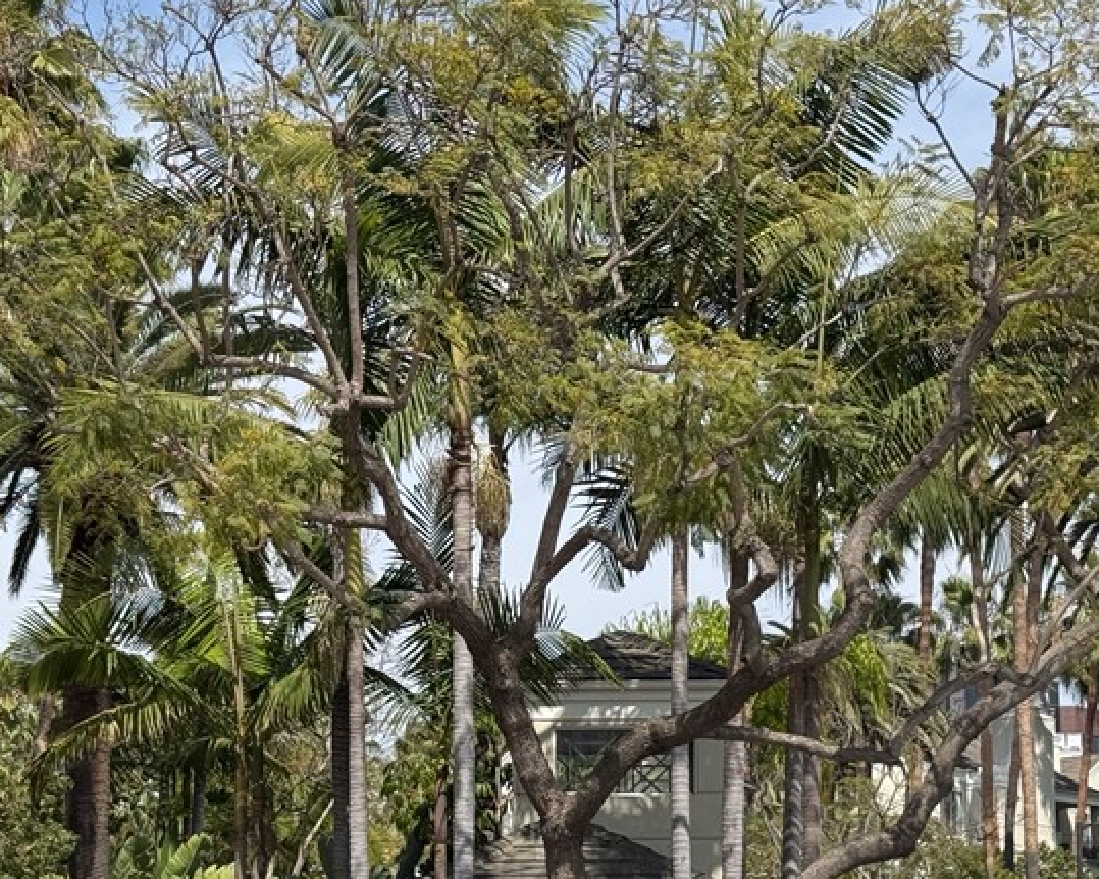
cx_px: 469
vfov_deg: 17.2
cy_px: 651
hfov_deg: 21.5
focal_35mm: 89
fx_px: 2894
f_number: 1.78
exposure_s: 1/5208
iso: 80
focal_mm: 6.76
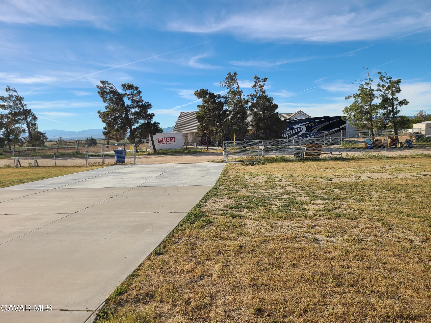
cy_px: 162
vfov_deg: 53.1
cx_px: 216
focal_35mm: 26
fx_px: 324
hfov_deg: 67.3
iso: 40
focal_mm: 5.4
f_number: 1.8
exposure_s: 1/2122
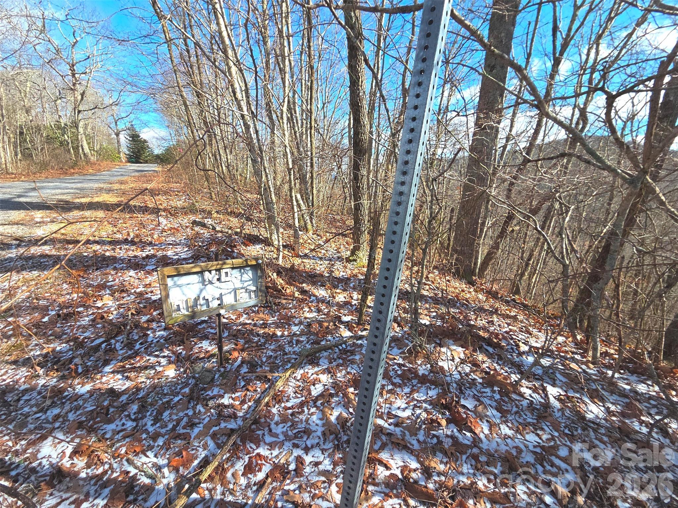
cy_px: 254
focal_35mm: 13
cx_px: 339
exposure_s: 1/671
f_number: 2.2
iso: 50
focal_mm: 2.2
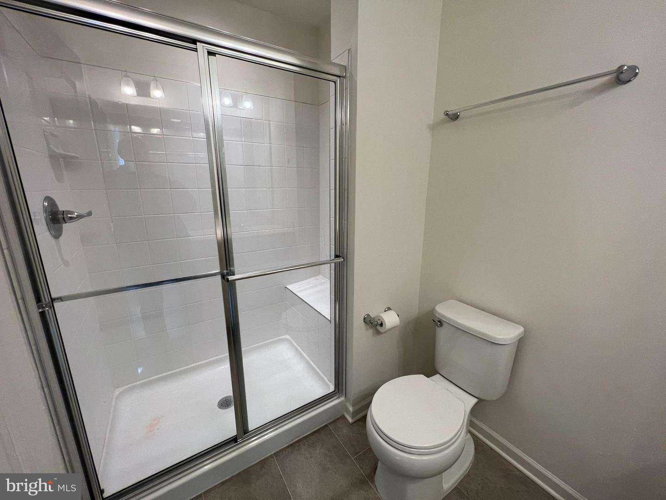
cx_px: 333
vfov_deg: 89.9
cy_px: 250
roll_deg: +0.9
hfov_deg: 106.2
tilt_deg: -12.8
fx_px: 250
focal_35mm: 13
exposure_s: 1/120
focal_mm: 1.57
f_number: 1.8
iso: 80
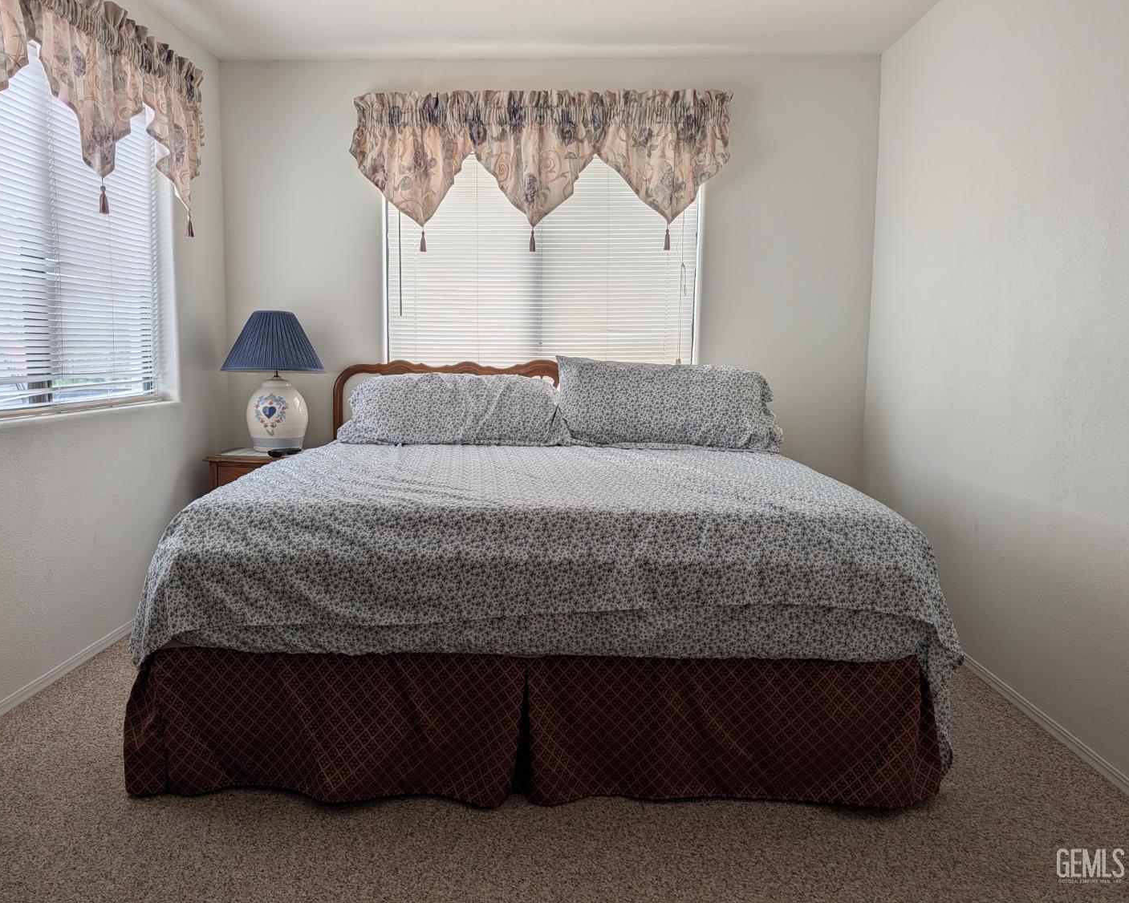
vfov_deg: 56.8
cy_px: 451
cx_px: 528
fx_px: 835
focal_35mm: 25
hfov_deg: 68.0
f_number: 1.68
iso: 22
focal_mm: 6.9
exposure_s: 1/593
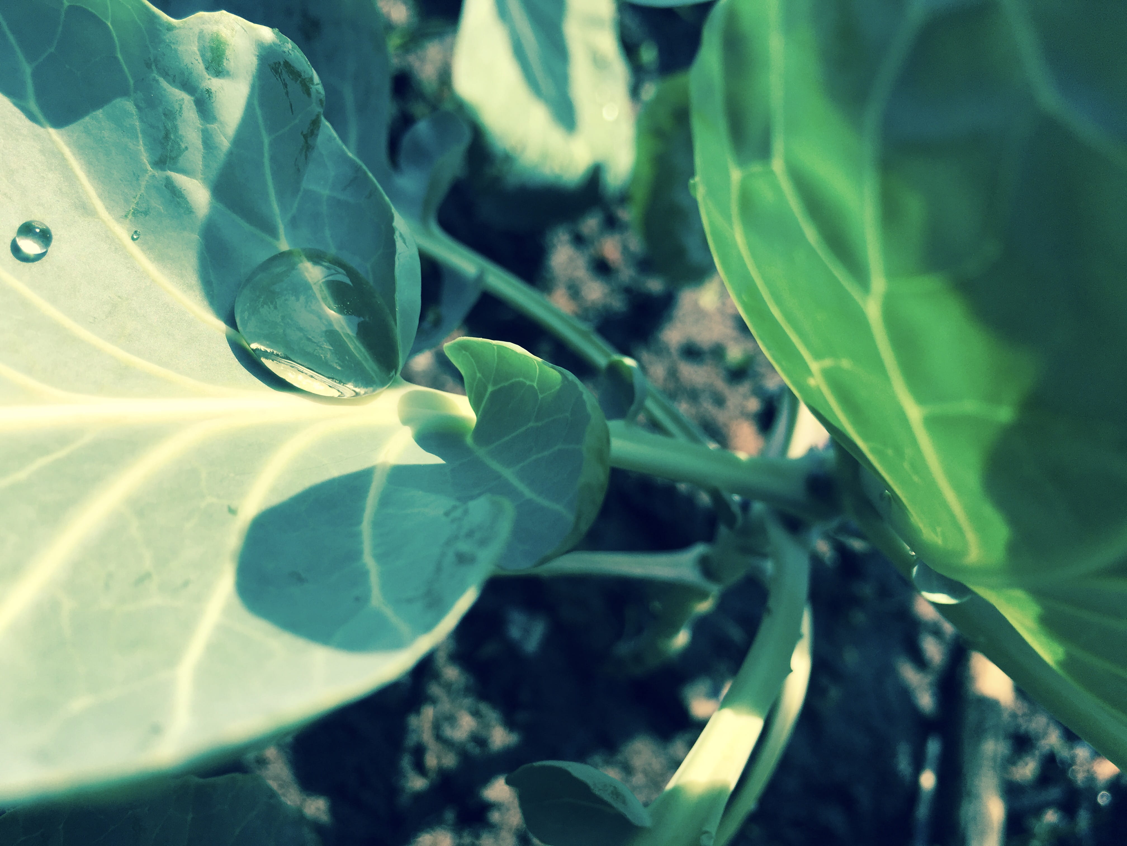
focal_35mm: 29
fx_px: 944
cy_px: 423
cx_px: 564
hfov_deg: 61.7
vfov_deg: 48.2
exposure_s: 1/884
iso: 25
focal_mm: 4.15
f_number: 2.2
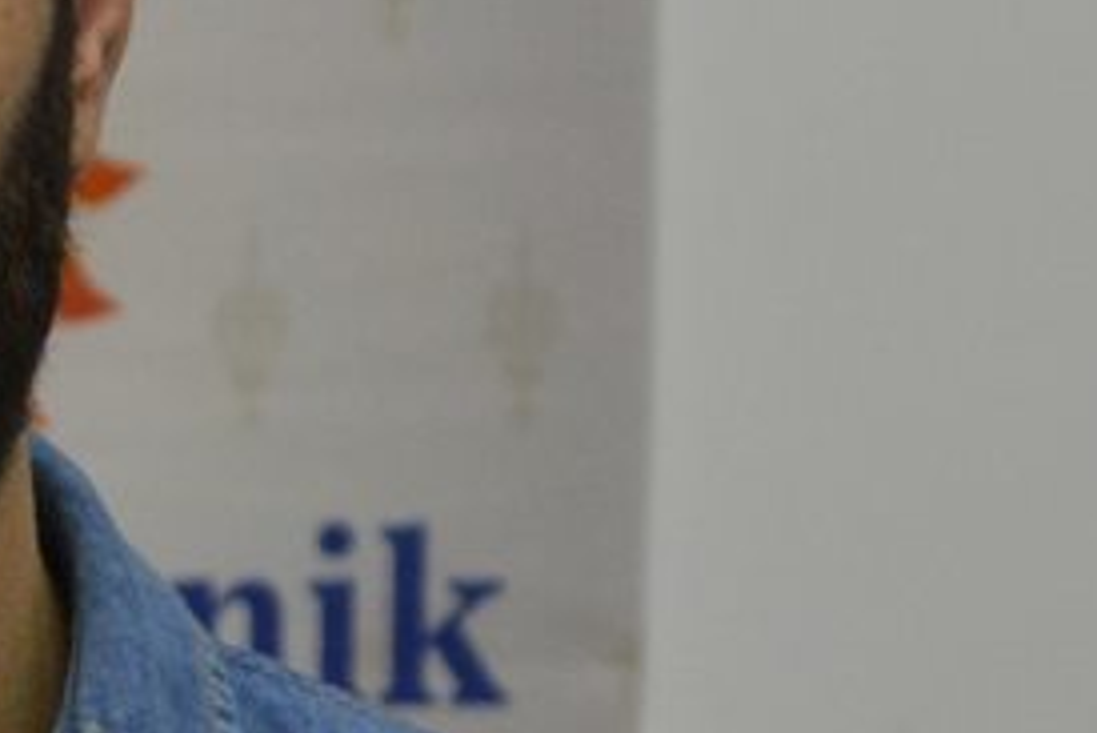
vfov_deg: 4.2
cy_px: 701
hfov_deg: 6.3
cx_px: 172
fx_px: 10030
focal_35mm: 329
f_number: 5.3
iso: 1000
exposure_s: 1/60
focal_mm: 44
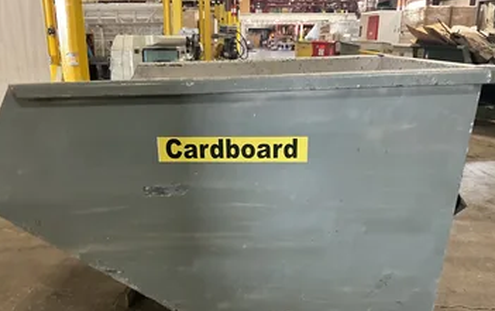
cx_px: 243
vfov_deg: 36.0
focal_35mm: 35
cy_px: 206
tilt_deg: -20.5
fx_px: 473
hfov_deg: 55.3
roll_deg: -0.5
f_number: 1.8
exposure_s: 1/41
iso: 320
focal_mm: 3
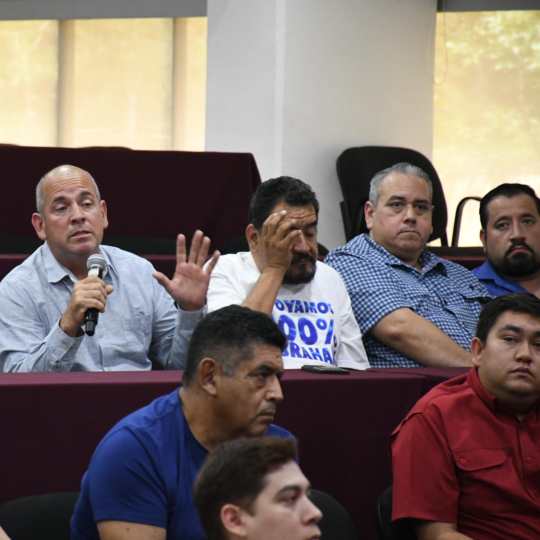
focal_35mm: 268
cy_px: 270
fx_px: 4730
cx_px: 147
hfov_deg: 6.5
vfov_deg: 6.5
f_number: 5.6
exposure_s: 1/100
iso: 6400
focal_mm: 140
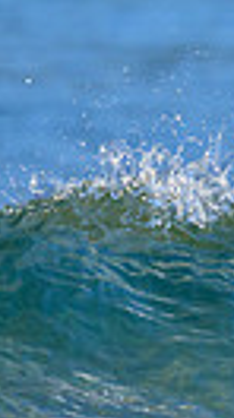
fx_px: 54720
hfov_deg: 0.2
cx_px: 1080
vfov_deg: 0.4
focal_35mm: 4948
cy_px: 221
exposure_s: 1/1000
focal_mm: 800
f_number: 6.3
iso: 250
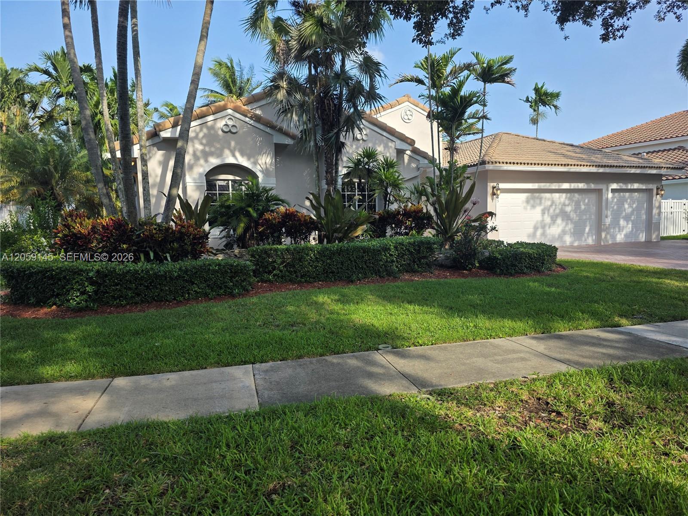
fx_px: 457
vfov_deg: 58.9
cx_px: 344
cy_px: 258
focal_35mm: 23
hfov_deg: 73.9
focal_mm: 6.3
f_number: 1.7
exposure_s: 1/2271
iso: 80
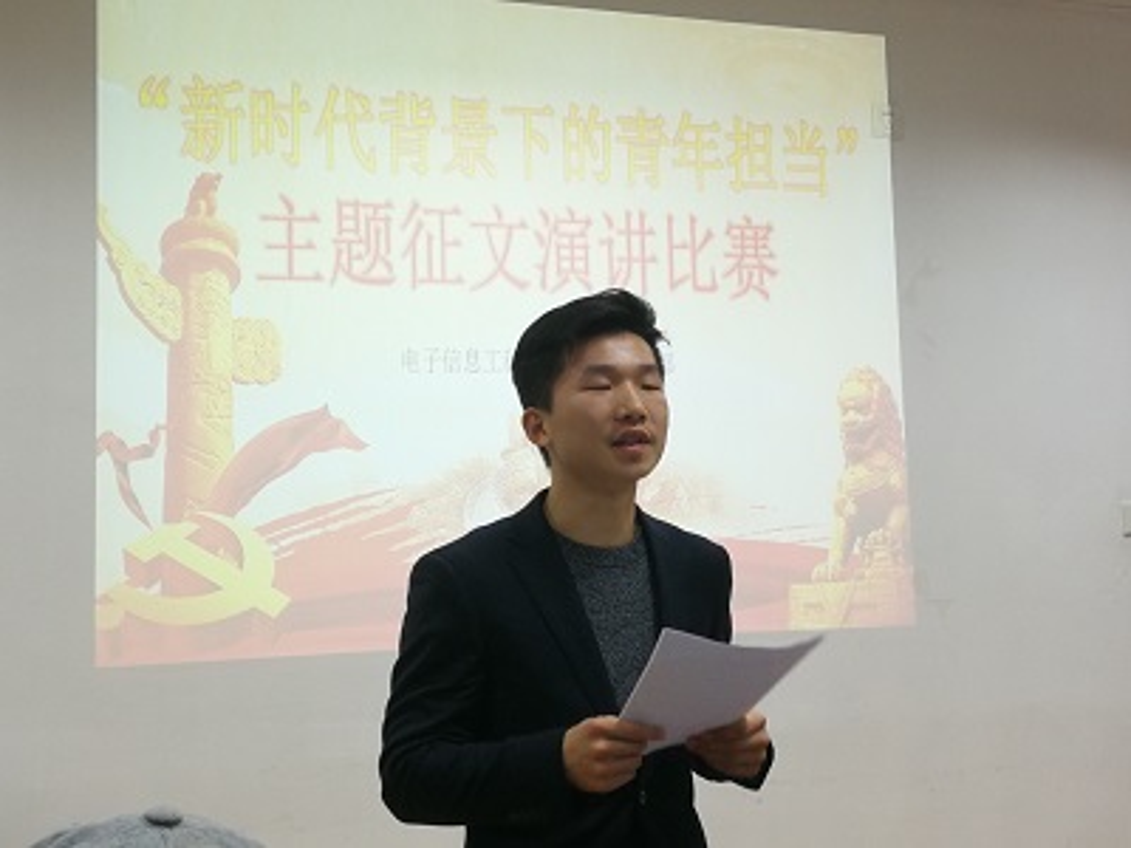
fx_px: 1764
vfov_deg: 27.0
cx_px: 566
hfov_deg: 35.5
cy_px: 424
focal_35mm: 54
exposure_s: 1/50
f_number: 2.2
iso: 200
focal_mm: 3.95
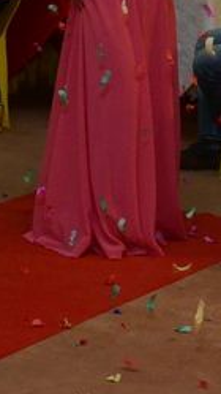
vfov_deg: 12.0
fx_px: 1841
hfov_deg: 6.9
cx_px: 197
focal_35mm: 177
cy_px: -19
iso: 3200
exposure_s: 1/40
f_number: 5
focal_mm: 35
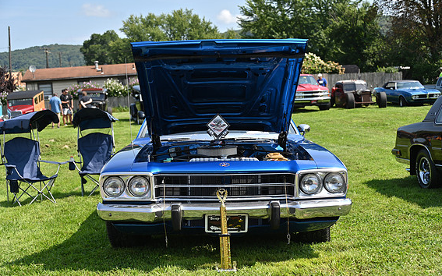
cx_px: 222
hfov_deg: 40.3
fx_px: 602
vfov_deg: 25.8
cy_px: 140
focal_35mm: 50
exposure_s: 1/400
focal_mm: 48
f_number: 4.2
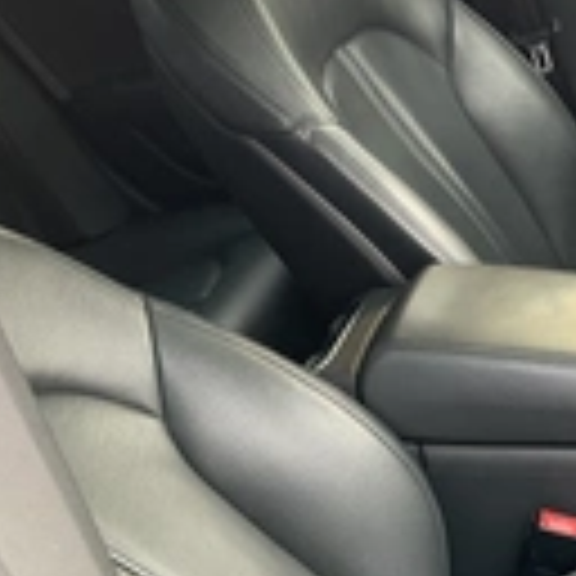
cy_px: 400
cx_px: 670
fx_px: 1506
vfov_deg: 21.5
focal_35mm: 80
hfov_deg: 20.4
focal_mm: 3
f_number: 1.8
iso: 64
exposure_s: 1/122
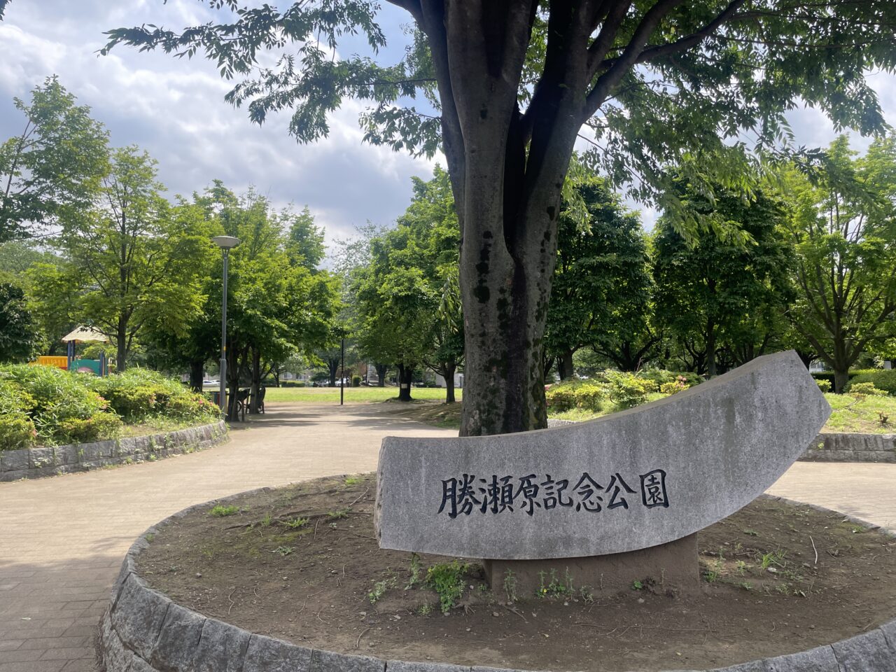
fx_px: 673
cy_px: 336
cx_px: 448
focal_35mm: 26
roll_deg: +0.8
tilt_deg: +4.5
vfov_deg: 53.1
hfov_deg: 67.3
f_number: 1.6
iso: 32
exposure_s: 1/1416
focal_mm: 4.2
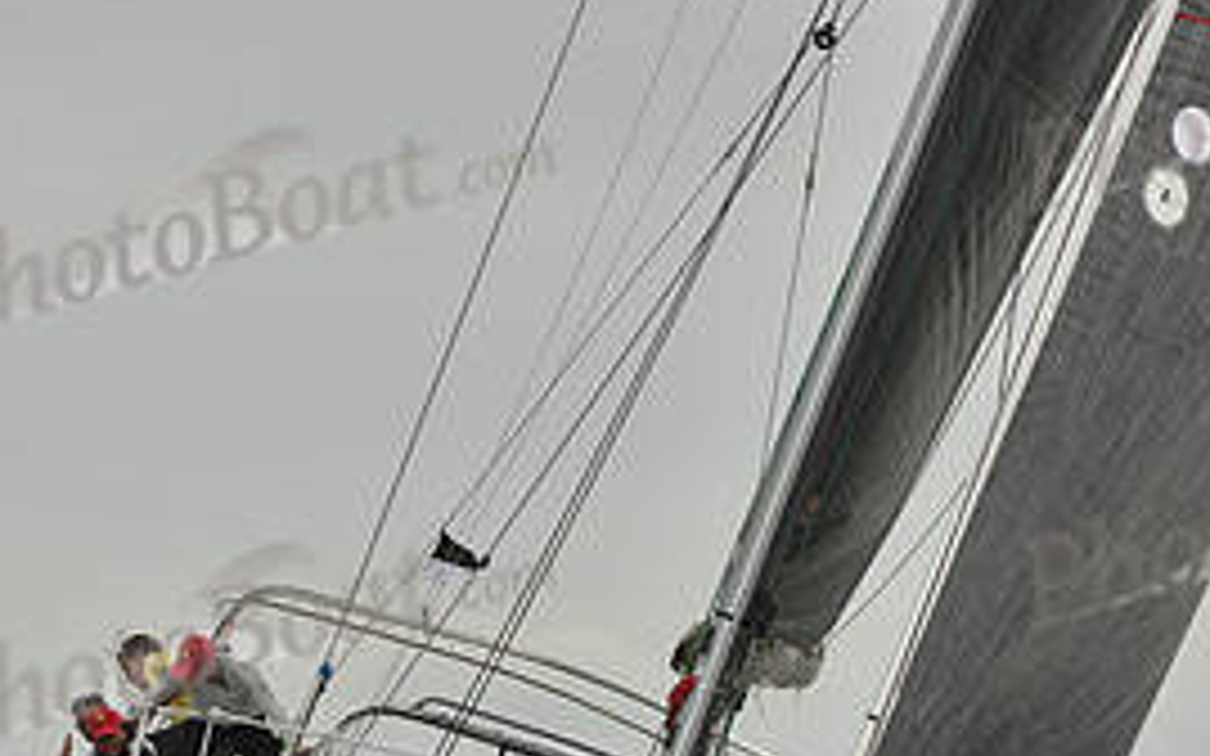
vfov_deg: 3.0
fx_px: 14507
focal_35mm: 440
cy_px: 808
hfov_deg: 4.8
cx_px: 792
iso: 500
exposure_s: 1/640
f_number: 6.3
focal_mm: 200
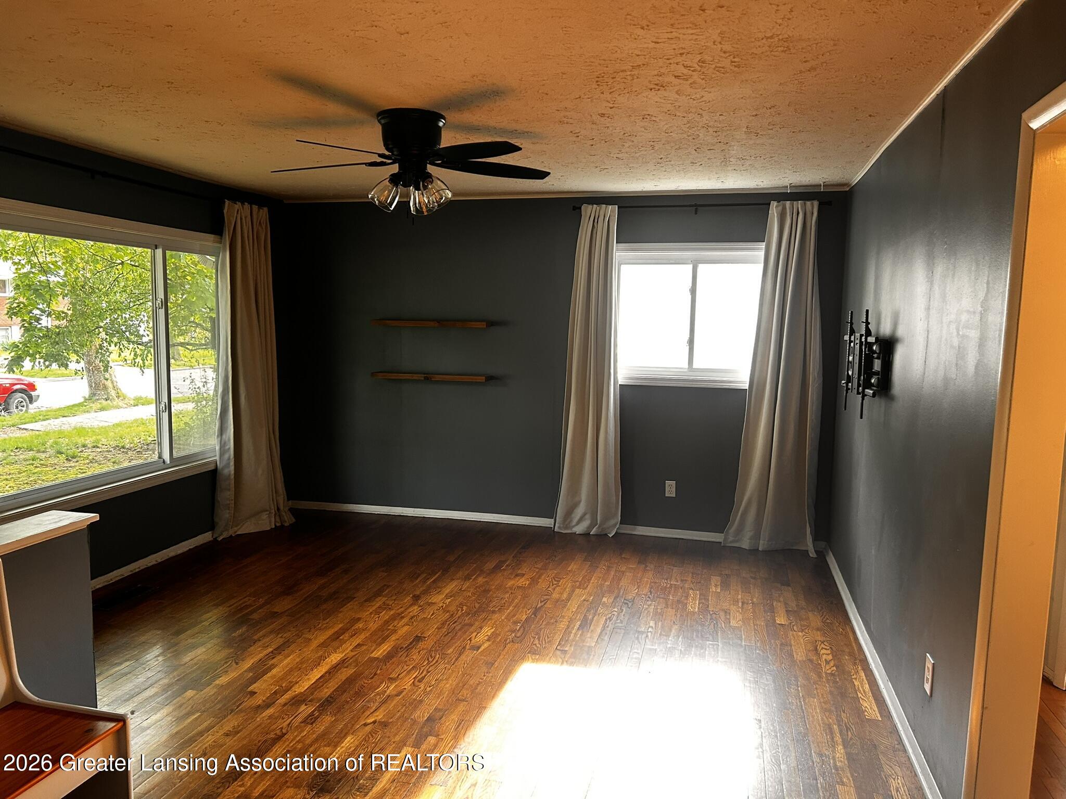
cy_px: 400
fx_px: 801
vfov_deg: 53.1
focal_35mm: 26
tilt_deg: -5.3
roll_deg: -0.2
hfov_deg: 67.3
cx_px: 533
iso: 125
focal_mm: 5.7
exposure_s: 1/82
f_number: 1.5
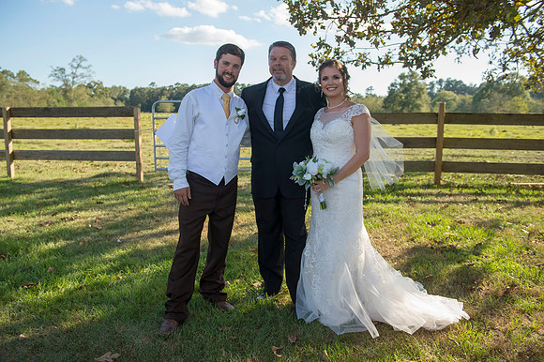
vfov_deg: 44.9
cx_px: 272
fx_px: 438
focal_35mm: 29
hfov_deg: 63.7
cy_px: 181
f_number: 4.5
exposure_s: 1/500
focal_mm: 29
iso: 200
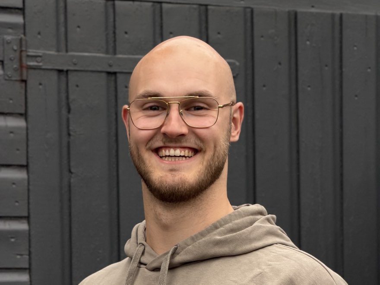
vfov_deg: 14.8
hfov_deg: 19.6
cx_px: 190
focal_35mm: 100
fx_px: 1098
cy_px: 142
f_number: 2.8
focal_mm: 16.89
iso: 250
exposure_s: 1/121
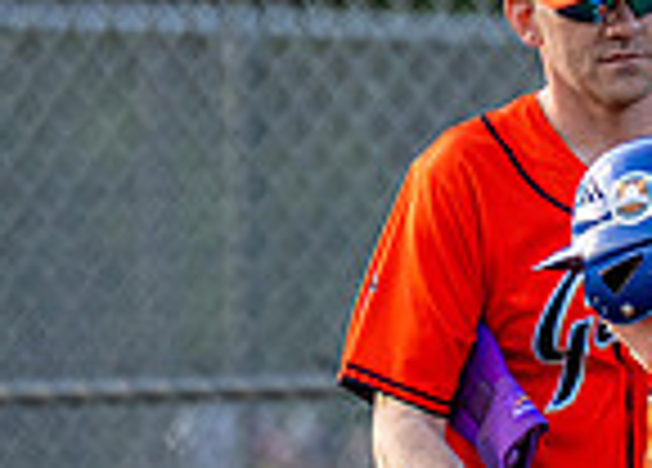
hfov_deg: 1.3
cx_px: 624
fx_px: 28371
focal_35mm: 1530
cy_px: 337
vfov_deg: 0.9
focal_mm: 200
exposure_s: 1/2000
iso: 400
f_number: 2.8
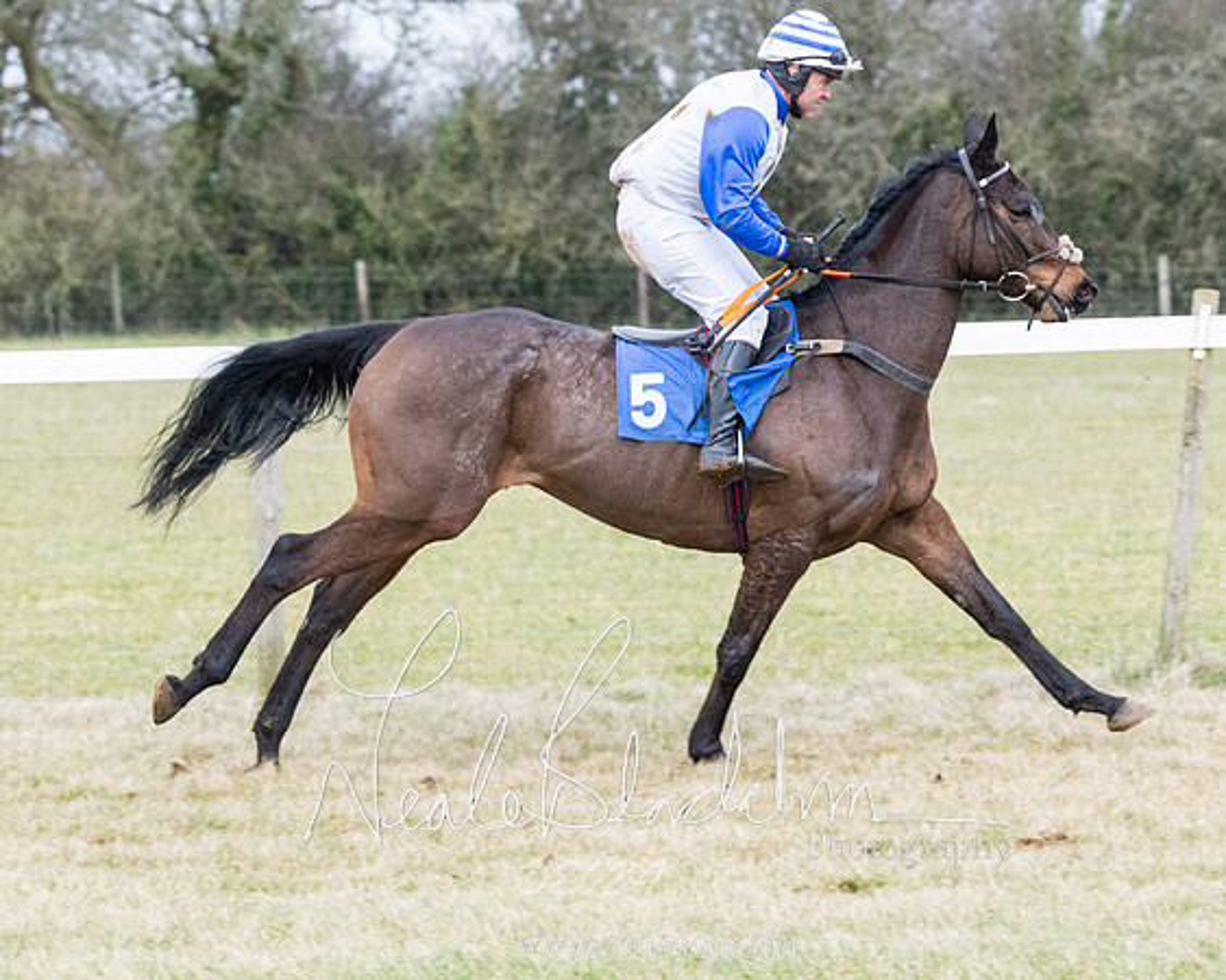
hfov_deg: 8.8
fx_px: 7952
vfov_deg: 7.0
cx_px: 666
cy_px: 665
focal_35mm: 219
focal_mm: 95
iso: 1600
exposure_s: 1/1000
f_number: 4
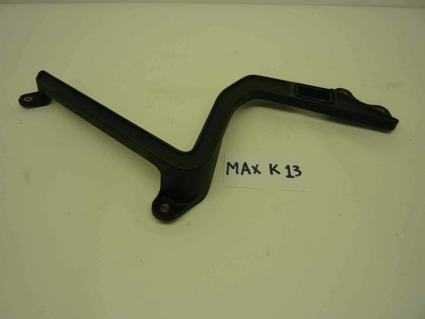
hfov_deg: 69.4
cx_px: 212
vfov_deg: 54.9
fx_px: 307
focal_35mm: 25
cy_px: 160
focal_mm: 4.1
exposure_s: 1/80
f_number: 3.3
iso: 80
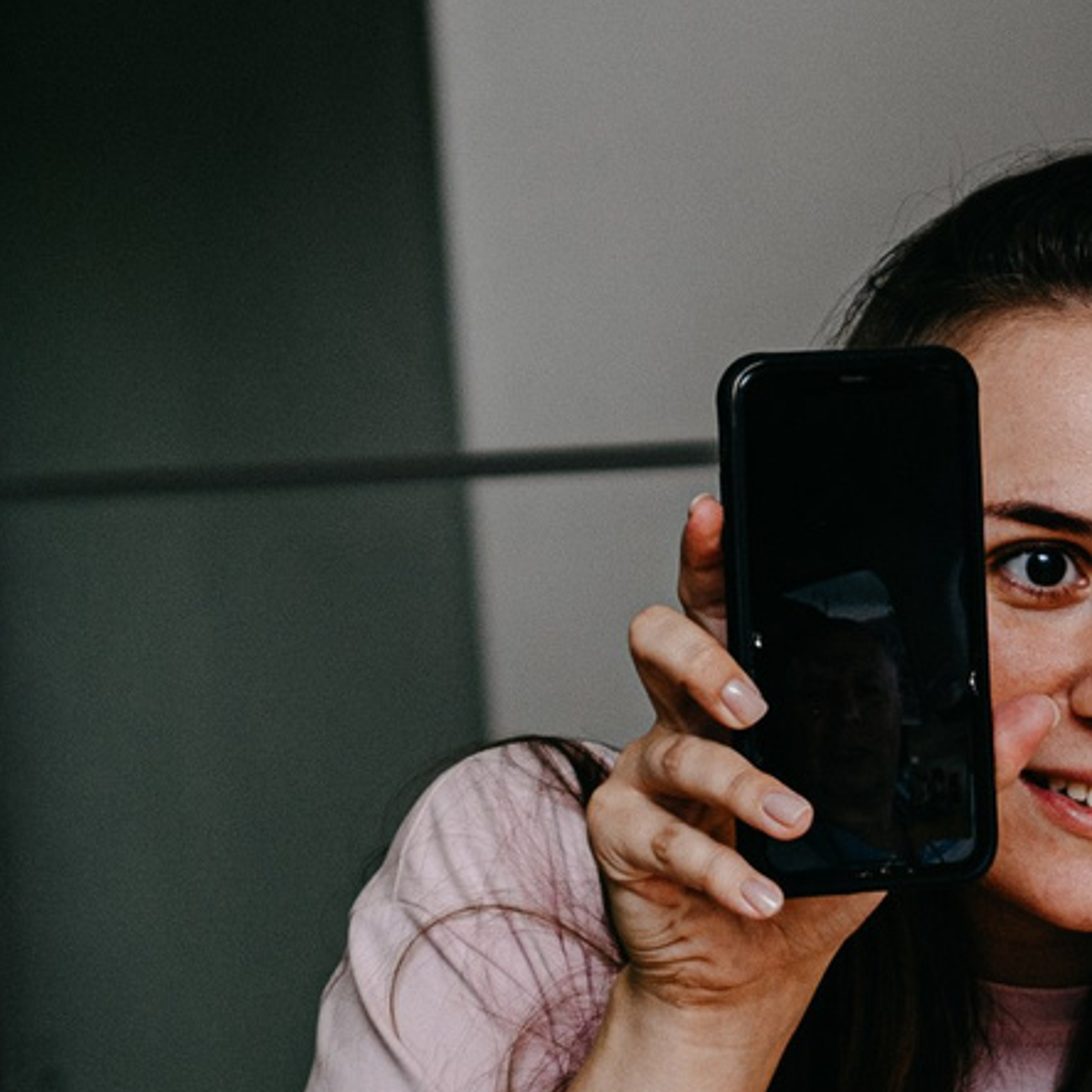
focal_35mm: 344
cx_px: 806
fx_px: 12277
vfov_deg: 5.1
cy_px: 1123
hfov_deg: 5.1
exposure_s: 1/160
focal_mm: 70
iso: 125
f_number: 3.2
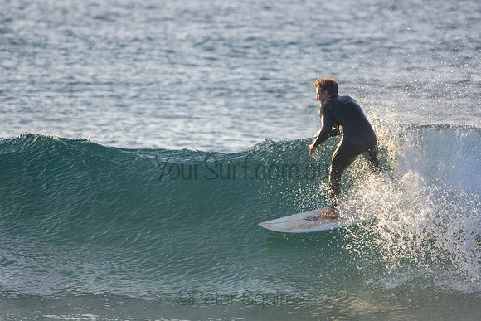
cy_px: 160
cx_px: 240
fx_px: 10023
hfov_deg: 2.7
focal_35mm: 750
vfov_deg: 1.8
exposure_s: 1/1250
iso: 400
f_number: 5.6
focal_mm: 500
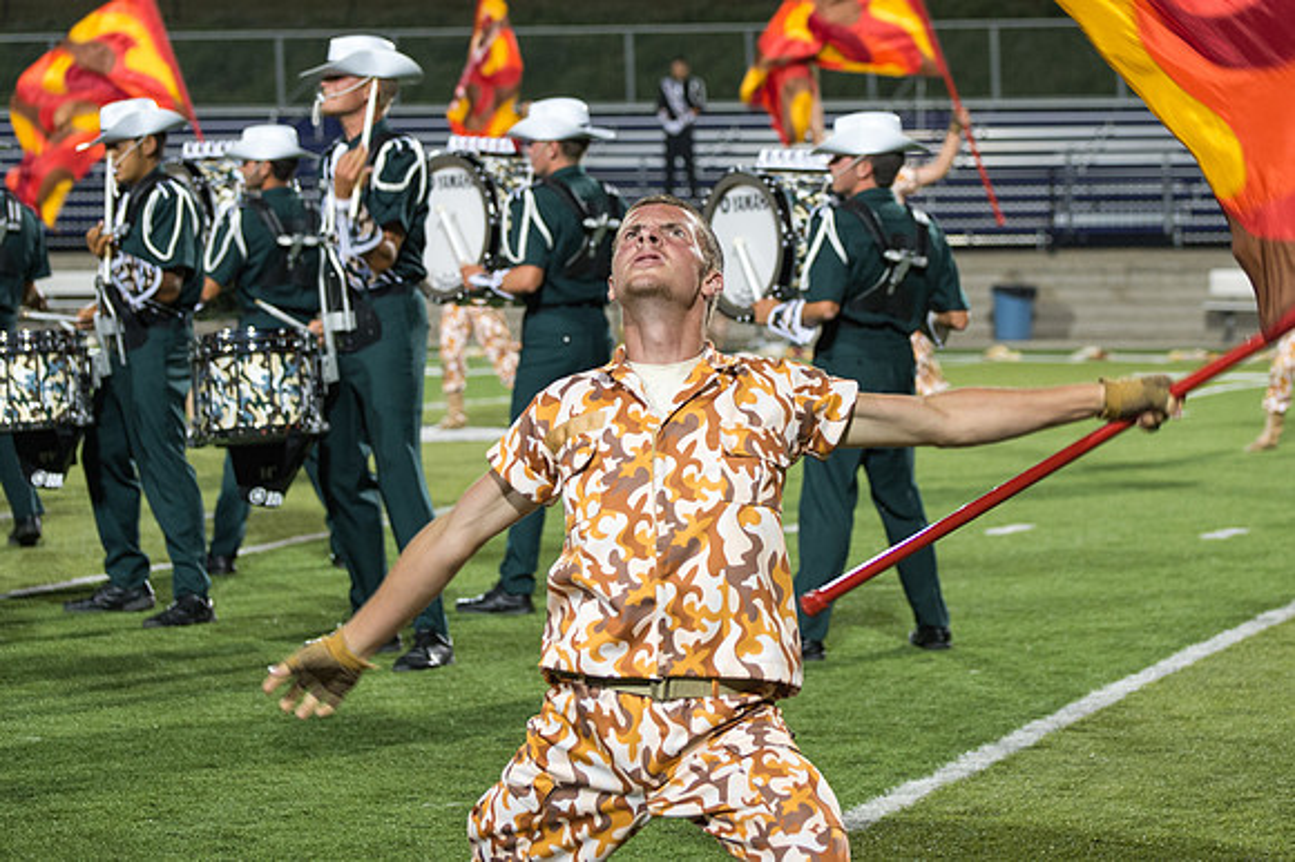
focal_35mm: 138
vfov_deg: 9.9
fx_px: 4965
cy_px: 234
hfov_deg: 14.9
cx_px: 708
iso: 1600
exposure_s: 1/160
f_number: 4.5
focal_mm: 90
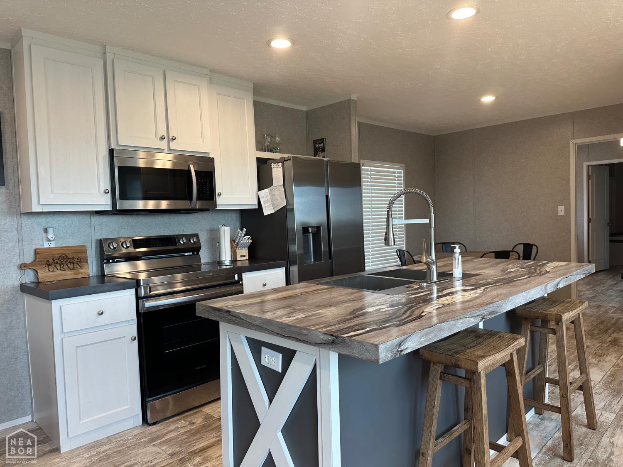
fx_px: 432
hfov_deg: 71.6
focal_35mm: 24
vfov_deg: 56.8
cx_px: 312
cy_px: 234
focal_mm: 6.86
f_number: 1.78
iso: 160
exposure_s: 1/120
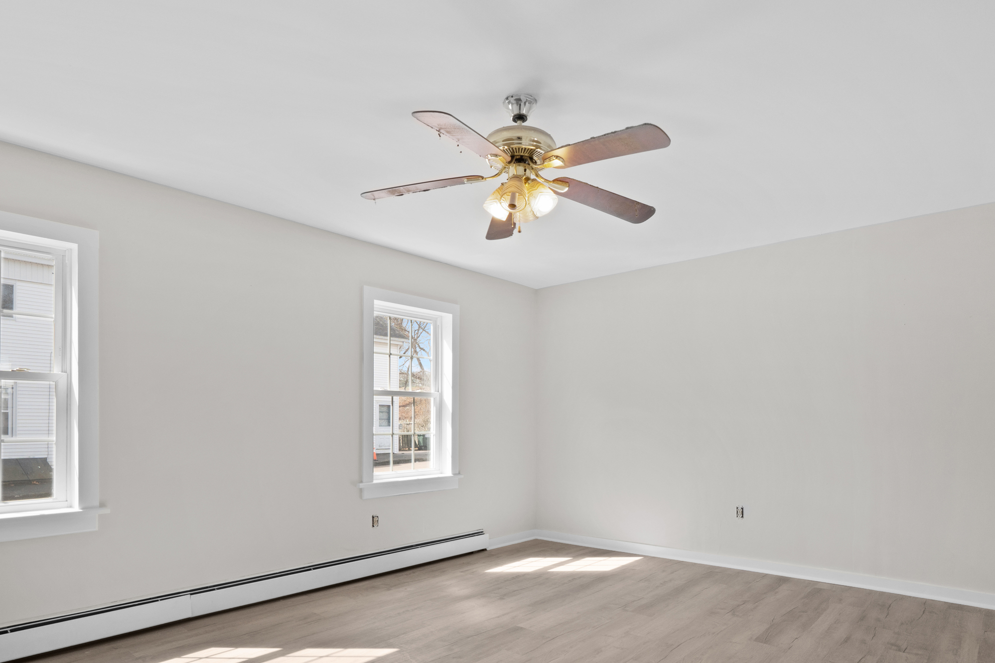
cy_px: 420
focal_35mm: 20
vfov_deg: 61.0
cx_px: 529
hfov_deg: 83.9
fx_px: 553
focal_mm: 13
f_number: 9
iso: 250
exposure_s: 1/50
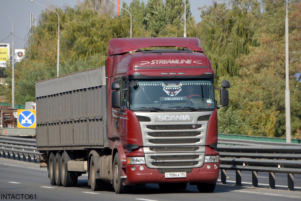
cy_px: 100
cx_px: 150
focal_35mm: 232
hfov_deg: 8.9
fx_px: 1944
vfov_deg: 5.9
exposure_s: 1/1600
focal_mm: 155
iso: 400
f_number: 5.6
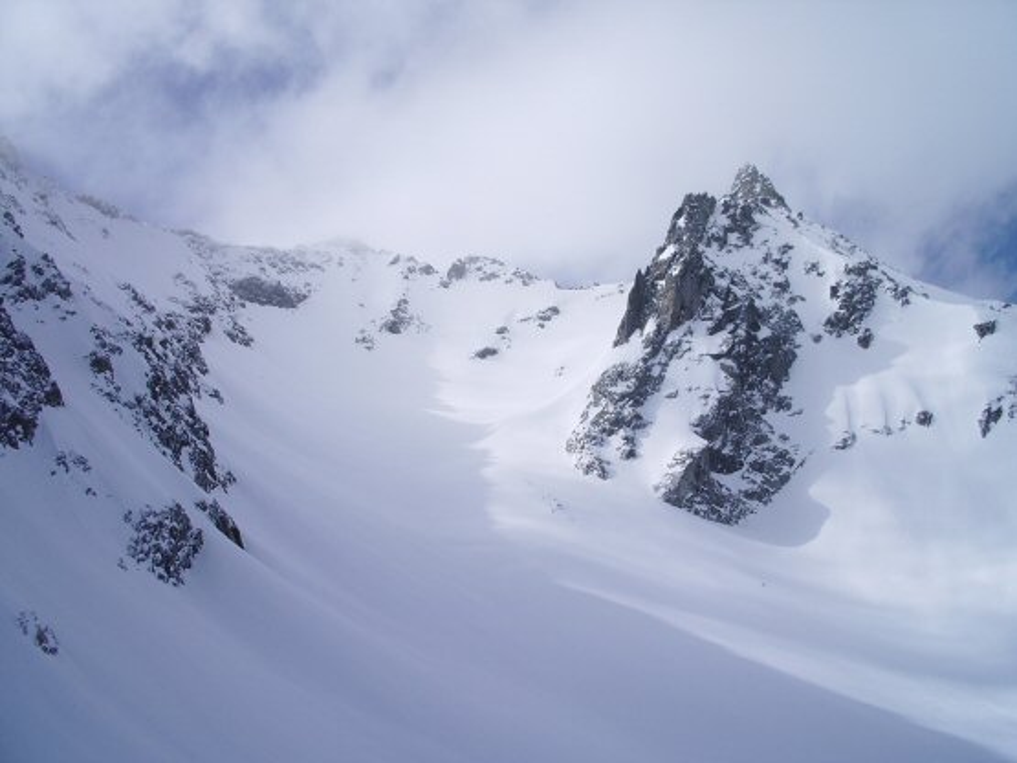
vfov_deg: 40.7
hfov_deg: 52.6
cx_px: 508
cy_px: 382
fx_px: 1028
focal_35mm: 35
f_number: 4.3
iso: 50
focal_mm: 5.8
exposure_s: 1/1000
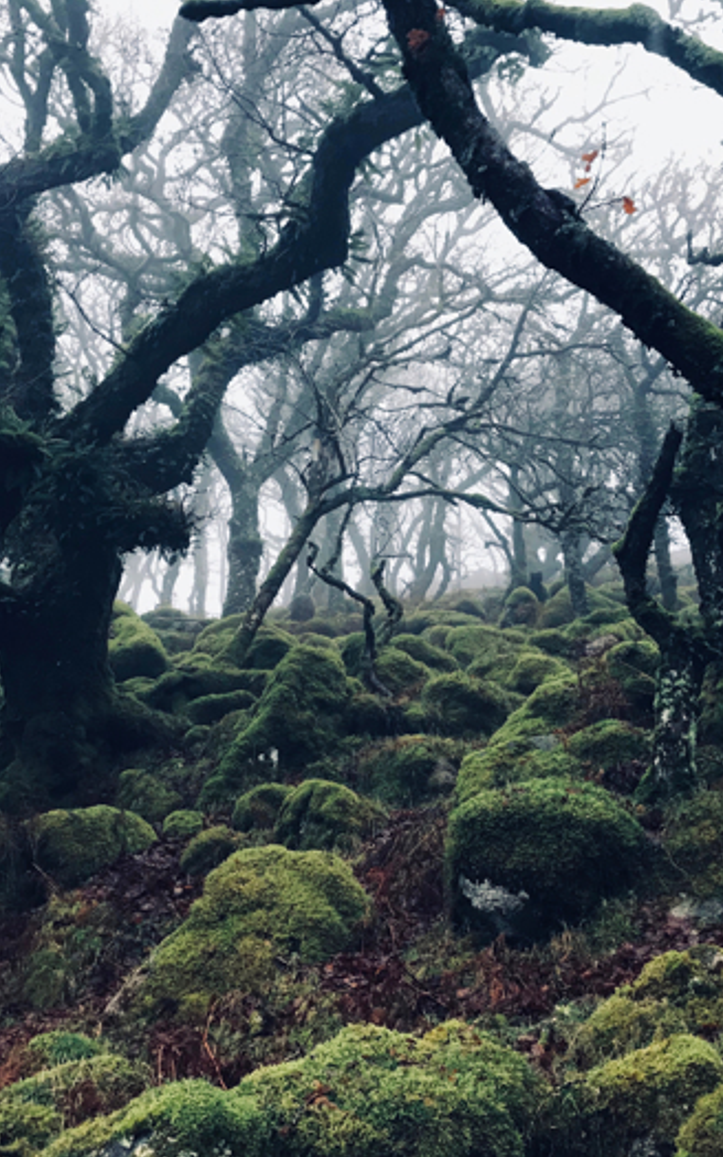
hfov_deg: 31.9
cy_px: 583
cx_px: 408
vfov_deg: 49.3
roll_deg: -1.5
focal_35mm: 40
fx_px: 1261
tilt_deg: +22.3
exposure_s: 1/20
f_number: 1.8
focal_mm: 3.99
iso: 40
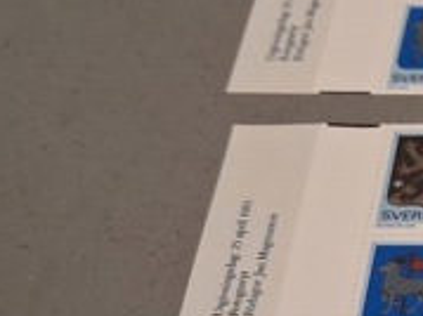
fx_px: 1478
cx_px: 860
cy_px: 274
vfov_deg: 12.2
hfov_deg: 13.7
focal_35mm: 121
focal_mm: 4
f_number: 1.8
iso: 320
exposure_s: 1/100
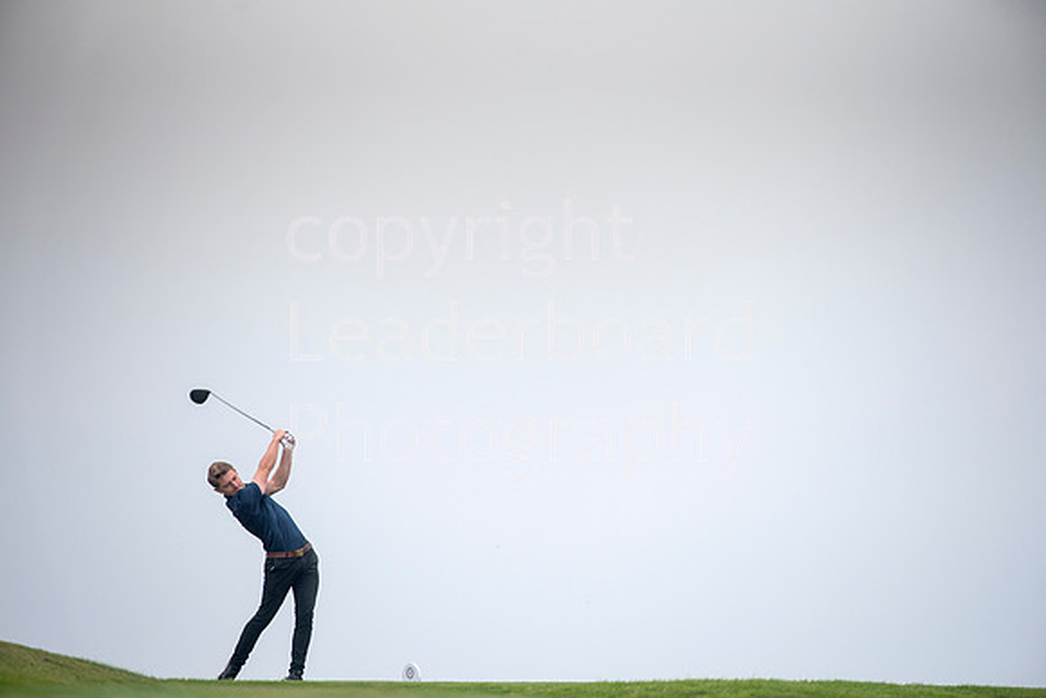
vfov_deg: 4.6
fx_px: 8718
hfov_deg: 6.9
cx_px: 523
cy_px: 349
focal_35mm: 300
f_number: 5
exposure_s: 1/4000
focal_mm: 300
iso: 800
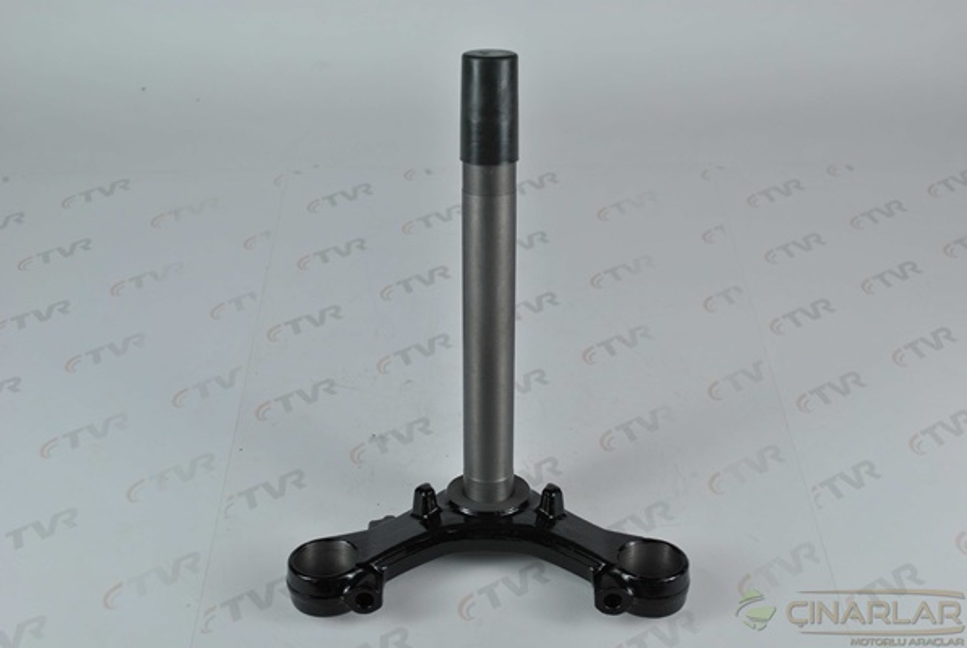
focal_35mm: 44
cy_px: 324
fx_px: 1170
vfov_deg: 30.9
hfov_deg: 44.9
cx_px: 484
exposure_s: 1/40
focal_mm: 29
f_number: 6.3
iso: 200
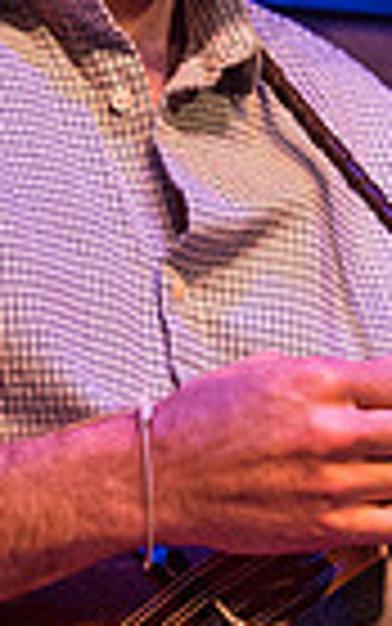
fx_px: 14053
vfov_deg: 2.6
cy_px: 239
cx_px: 210
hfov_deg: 1.6
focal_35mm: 823
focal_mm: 90
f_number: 2.8
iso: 640
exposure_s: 1/250
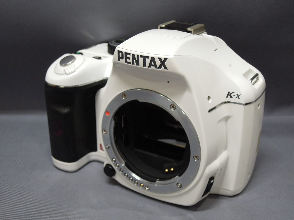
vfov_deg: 29.1
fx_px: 425
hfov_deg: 38.2
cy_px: 110
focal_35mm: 50
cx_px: 147
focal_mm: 9
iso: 250
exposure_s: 1/50
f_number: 3.3
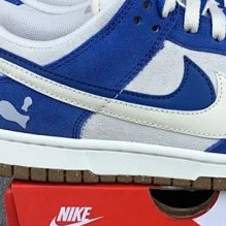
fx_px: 591
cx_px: 192
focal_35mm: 80
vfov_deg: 21.5
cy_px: 157
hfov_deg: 21.3
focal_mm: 3.3
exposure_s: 1/479
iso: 25
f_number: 2.4
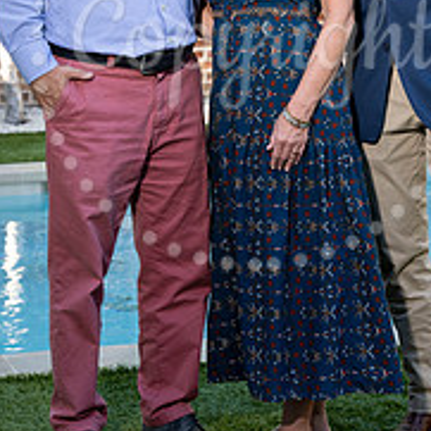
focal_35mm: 144
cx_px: 255
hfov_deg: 12.1
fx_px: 2028
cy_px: 45
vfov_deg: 12.0
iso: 400
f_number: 5.6
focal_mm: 68
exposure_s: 1/200
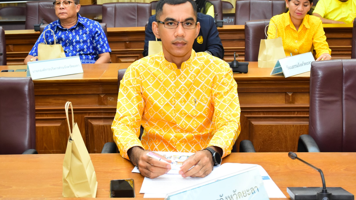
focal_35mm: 60
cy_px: 90
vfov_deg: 20.0
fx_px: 566
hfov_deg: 34.9
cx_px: 177
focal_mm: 38
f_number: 7.1
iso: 2000
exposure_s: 1/80
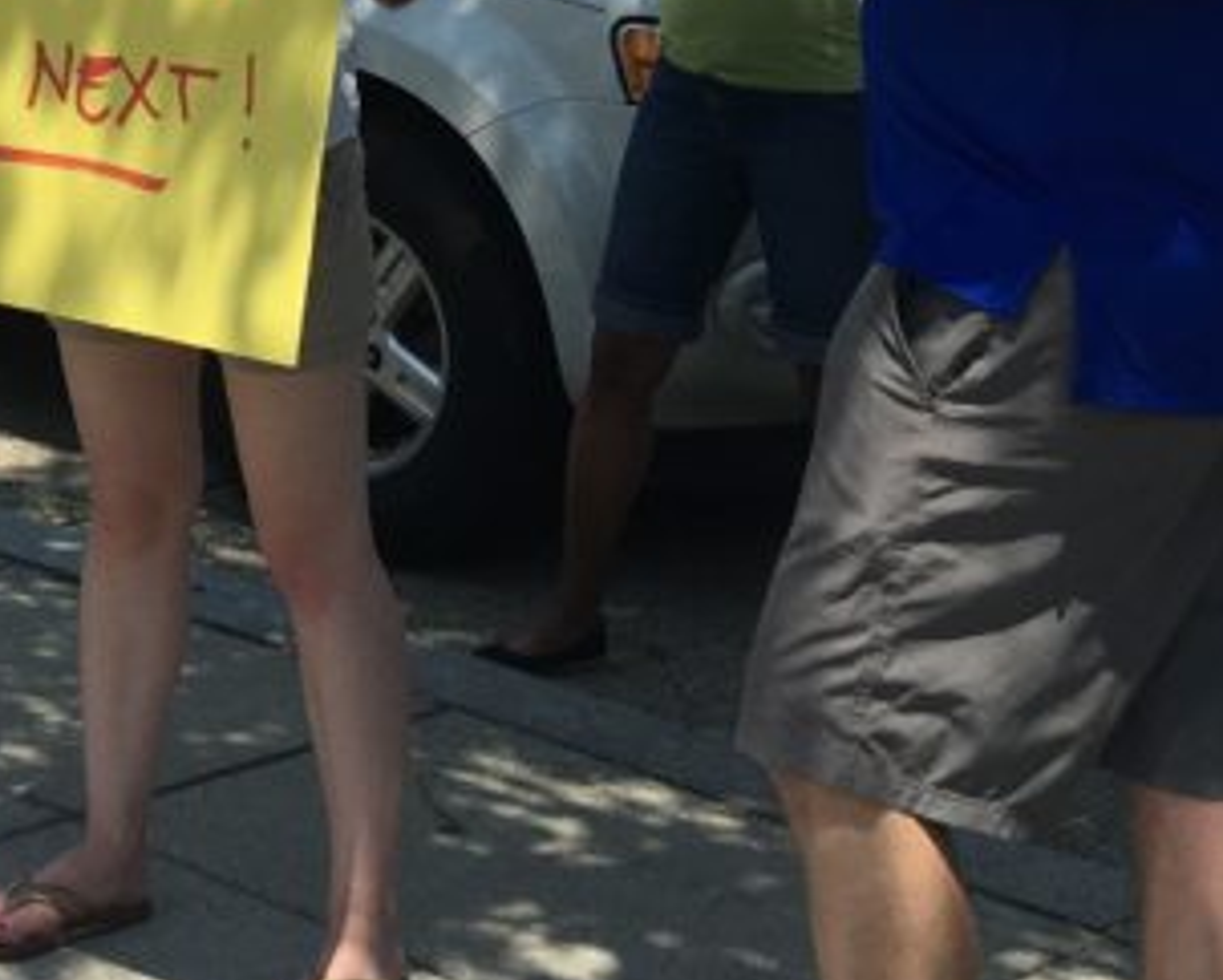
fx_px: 3477
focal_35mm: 96
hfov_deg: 19.1
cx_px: -117
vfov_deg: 15.1
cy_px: -381
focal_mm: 4.15
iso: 25
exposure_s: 1/2404
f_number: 2.2
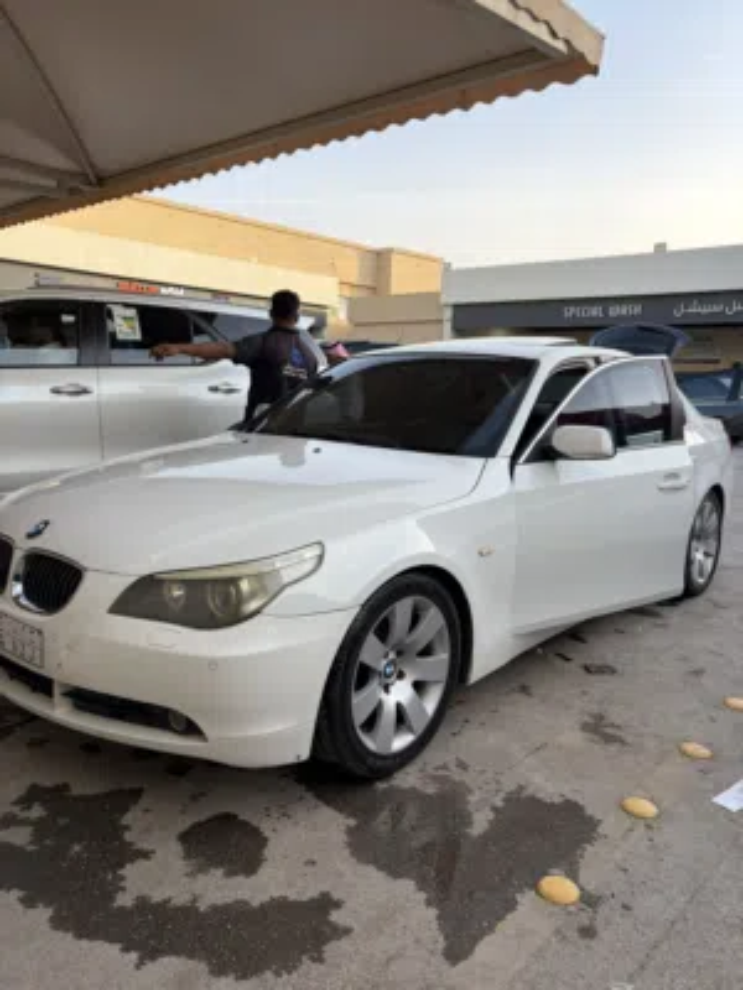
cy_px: 495
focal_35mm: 26
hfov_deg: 53.1
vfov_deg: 67.3
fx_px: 744
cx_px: 372
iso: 50
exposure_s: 1/764
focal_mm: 5.96
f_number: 1.6
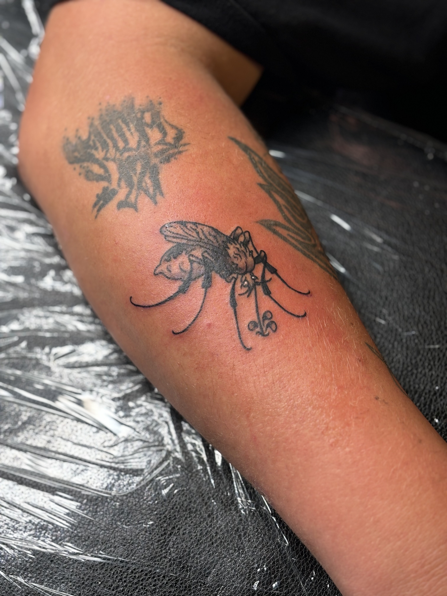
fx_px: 895
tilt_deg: -61.5
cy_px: 298
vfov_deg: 36.8
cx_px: 224
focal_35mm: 52
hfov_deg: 28.0
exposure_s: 1/60
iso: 50
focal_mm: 5.96
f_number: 1.6
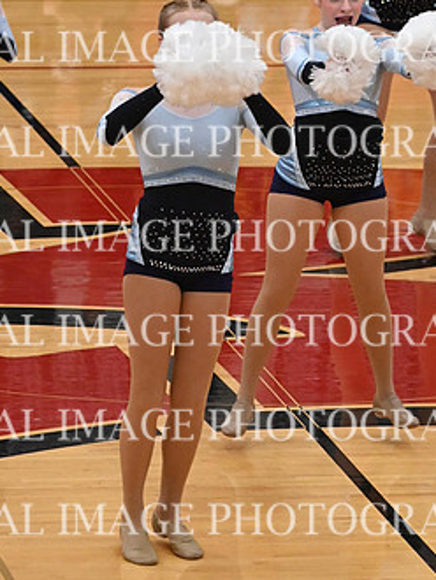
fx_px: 5099
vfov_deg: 6.5
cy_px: 283
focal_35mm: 304
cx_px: 196
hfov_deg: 4.9
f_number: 4
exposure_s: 1/400
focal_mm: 120
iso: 6400
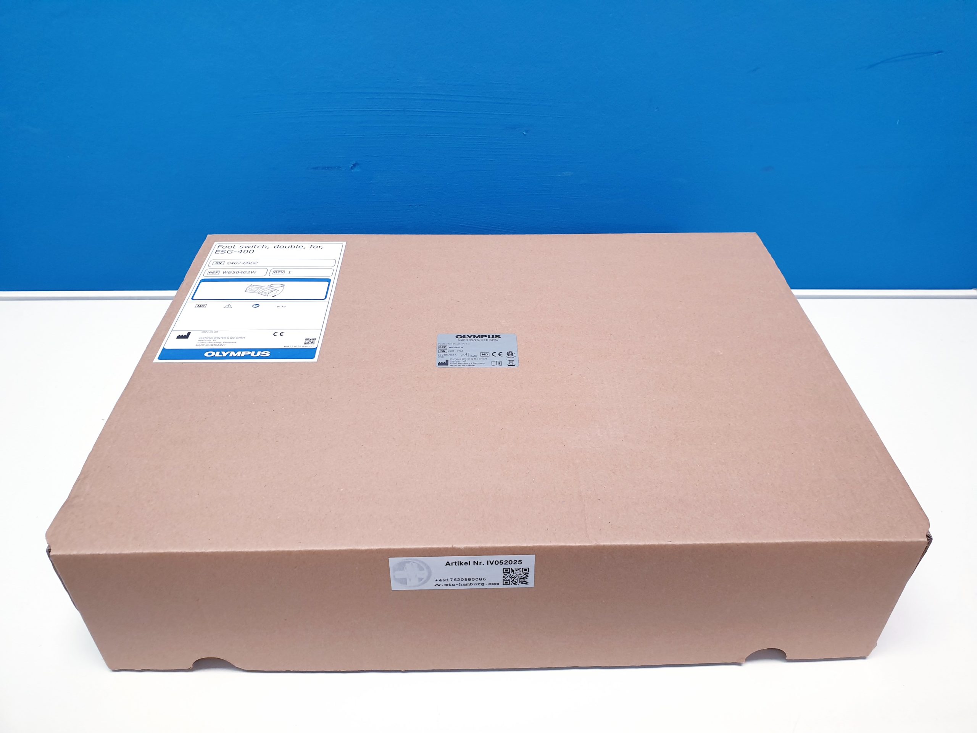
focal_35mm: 26
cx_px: 488
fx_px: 734
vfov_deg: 53.1
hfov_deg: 67.3
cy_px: 366
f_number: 2.4
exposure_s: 1/50
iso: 160
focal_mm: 4.3
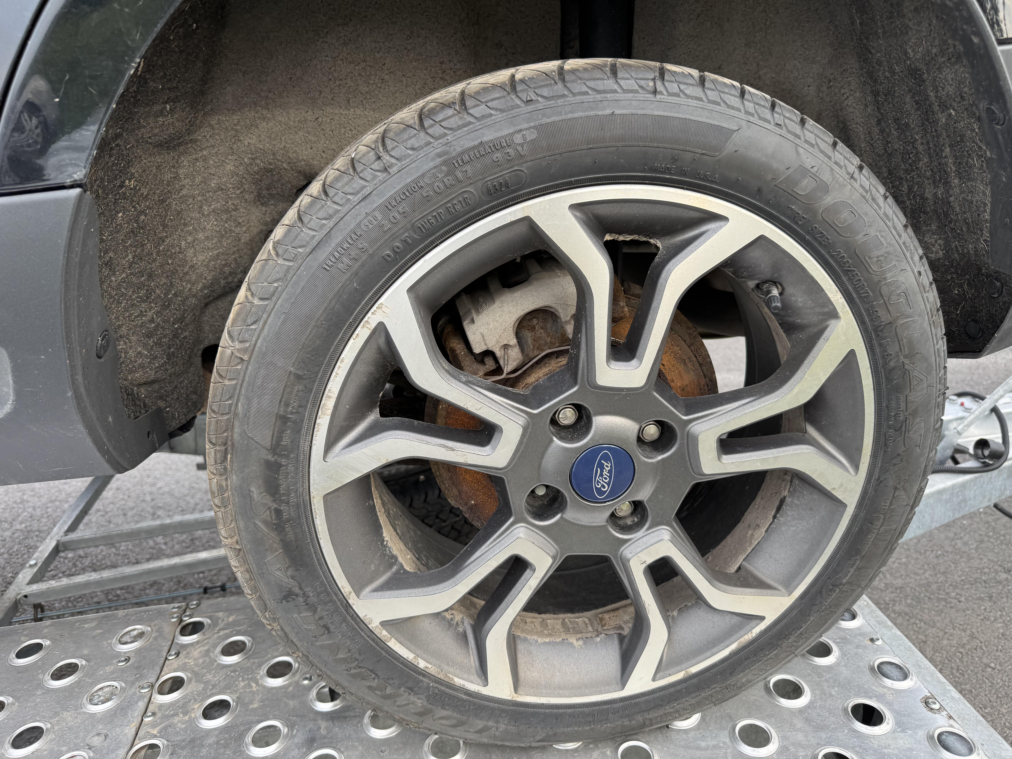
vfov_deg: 56.8
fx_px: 702
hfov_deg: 71.6
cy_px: 380
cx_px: 506
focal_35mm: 24
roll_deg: +1.2
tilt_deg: -17.1
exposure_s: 1/488
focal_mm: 6.76
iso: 80
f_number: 1.78
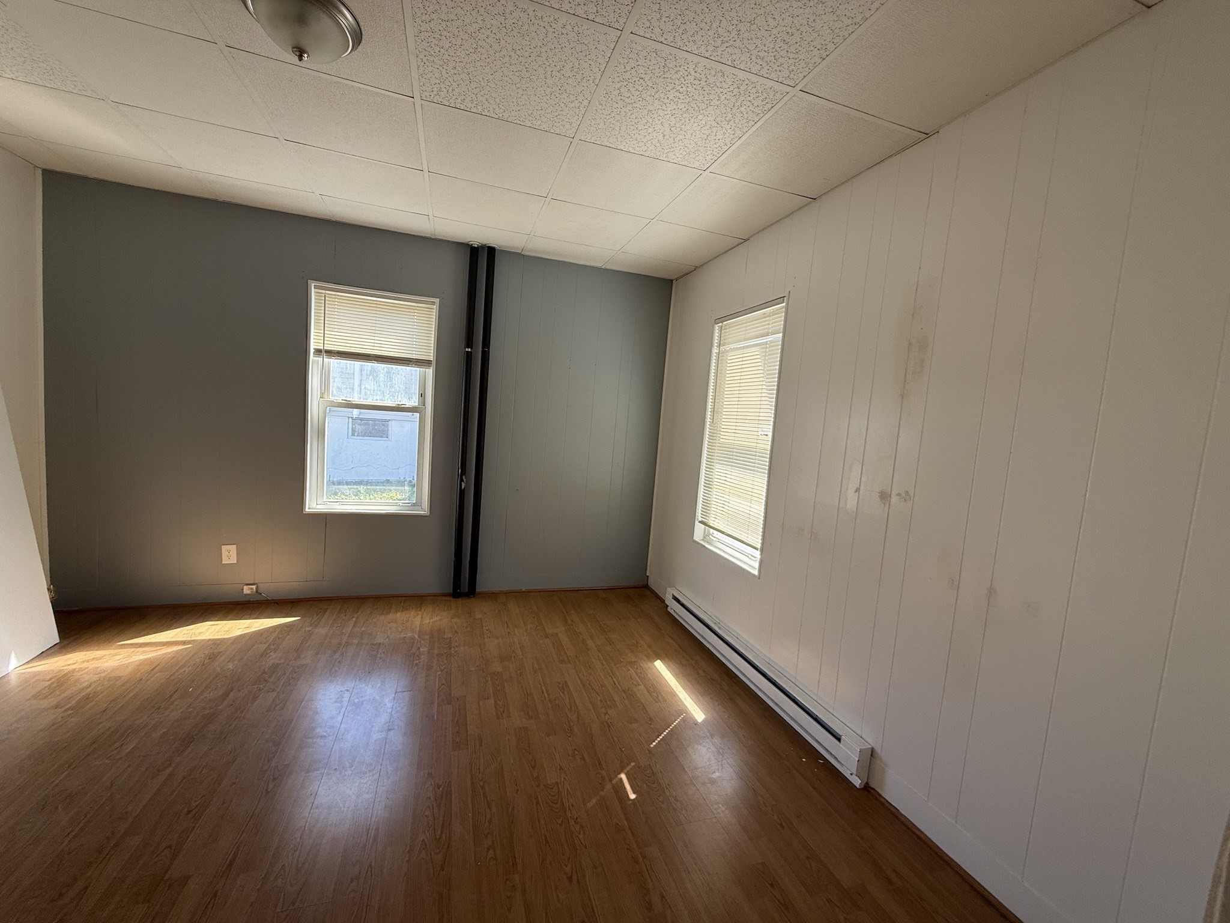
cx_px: 615
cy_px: 462
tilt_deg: -4.8
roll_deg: -4.9
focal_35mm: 14
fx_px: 497
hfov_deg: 102.1
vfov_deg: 85.7
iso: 64
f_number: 2.2
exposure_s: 1/160
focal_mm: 2.22
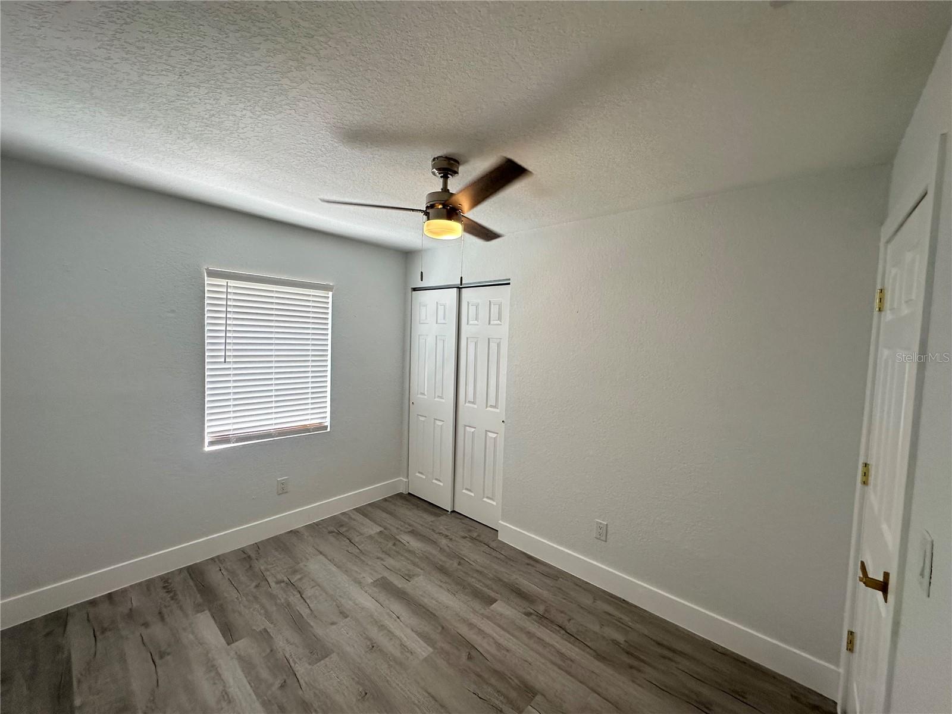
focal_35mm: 14
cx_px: 476
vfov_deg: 85.7
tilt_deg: -3.4
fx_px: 385
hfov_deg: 102.1
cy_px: 357
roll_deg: -2.1
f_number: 2.2
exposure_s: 1/120
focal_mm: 2.22
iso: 125
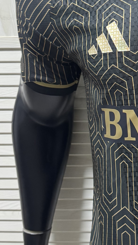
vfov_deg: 29.6
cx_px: 176
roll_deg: +1.2
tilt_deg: -13.5
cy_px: 90
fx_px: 462
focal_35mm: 71
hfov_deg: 16.1
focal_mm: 6.76
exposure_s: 1/60
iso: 400
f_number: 1.78
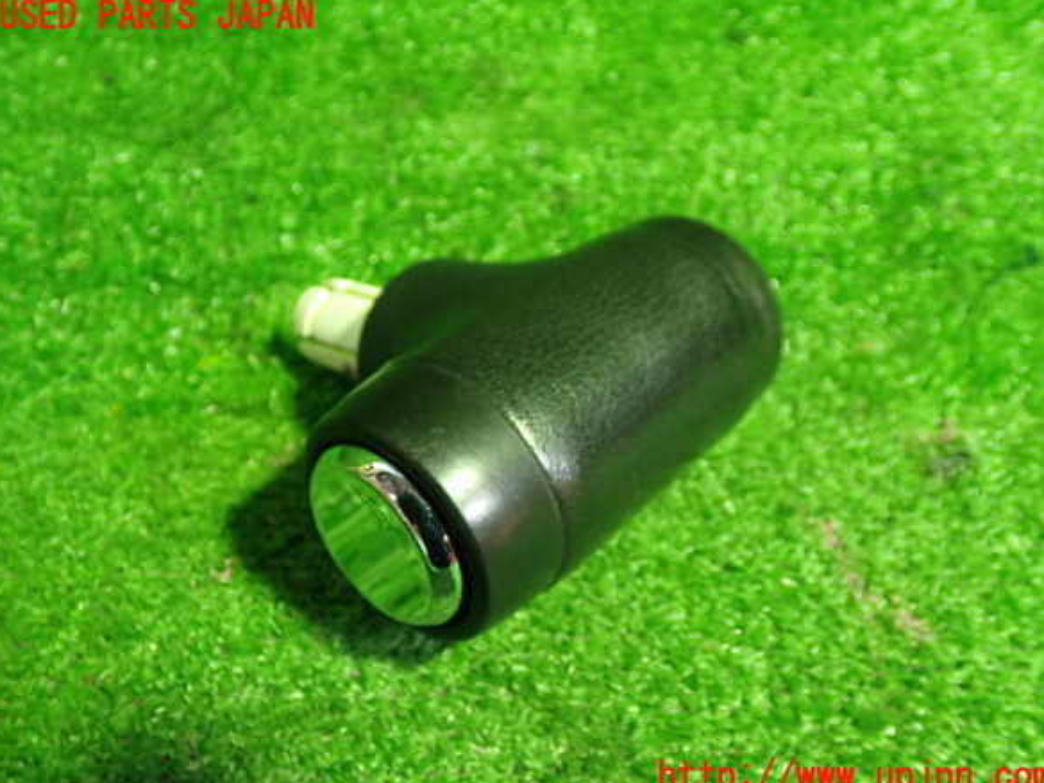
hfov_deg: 50.1
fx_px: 1116
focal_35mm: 37
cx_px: 526
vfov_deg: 38.7
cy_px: 397
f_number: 2.5
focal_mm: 6.37
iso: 640
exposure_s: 1/40
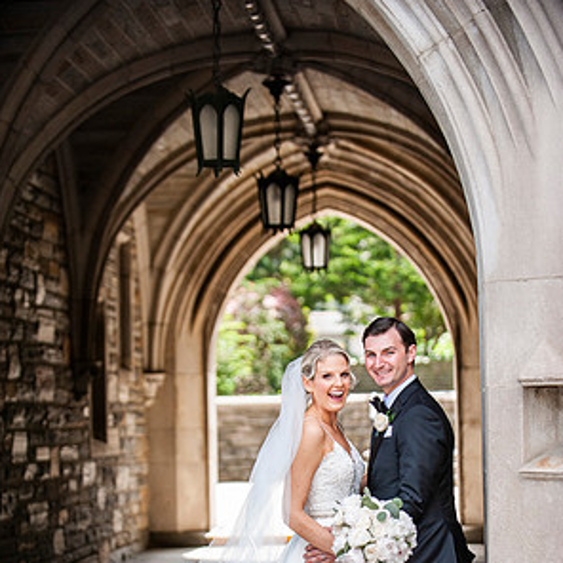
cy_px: 426
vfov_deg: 15.6
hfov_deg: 15.7
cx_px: 282
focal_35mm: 111
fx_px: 2042
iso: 1600
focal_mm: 86
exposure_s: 1/3200
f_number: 2.8
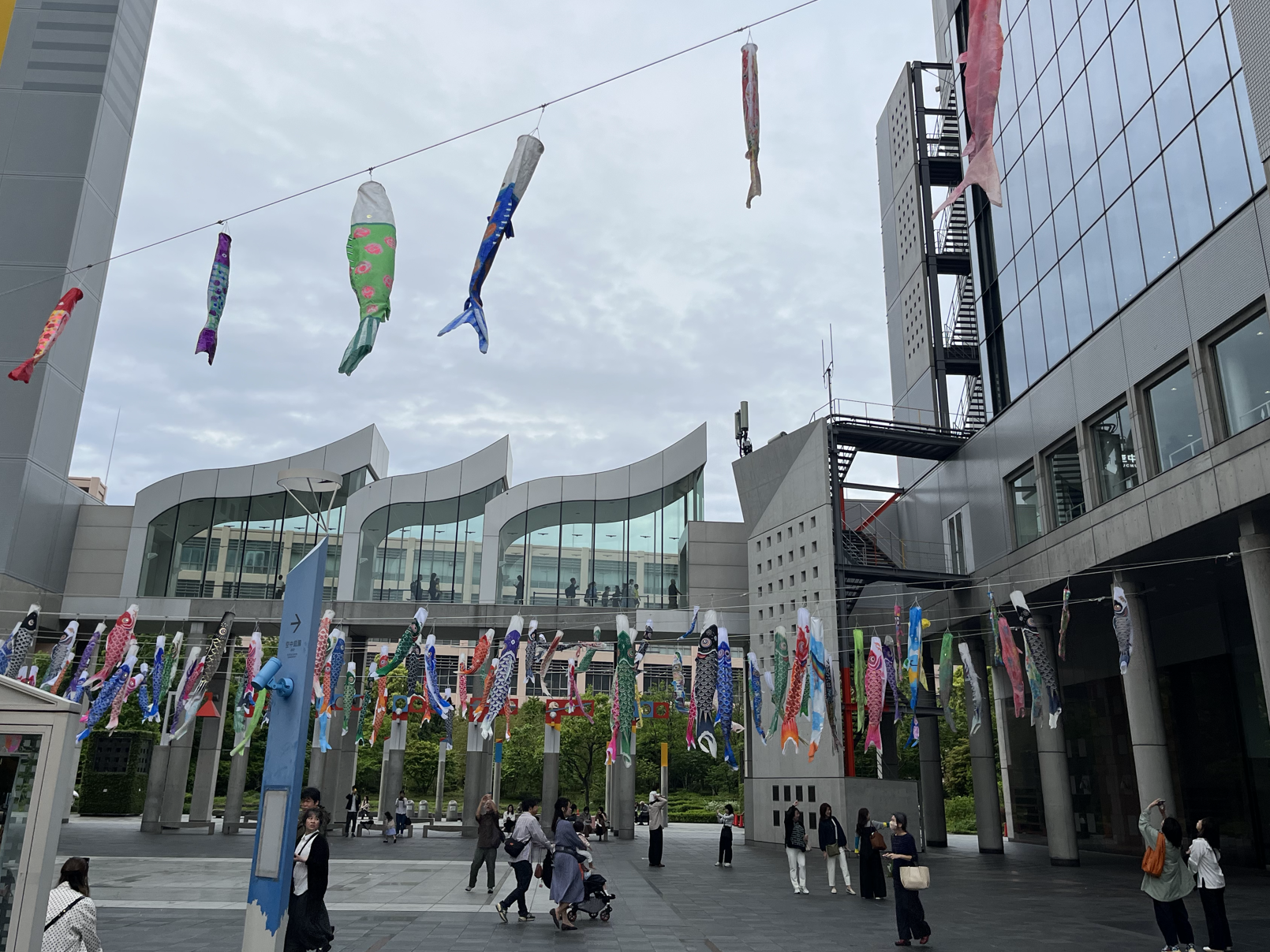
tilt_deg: +19.1
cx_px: 607
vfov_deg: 45.2
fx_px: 1138
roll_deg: -0.3
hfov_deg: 58.3
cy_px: 387
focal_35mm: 31
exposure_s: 1/4310
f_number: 1.6
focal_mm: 5.1
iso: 50
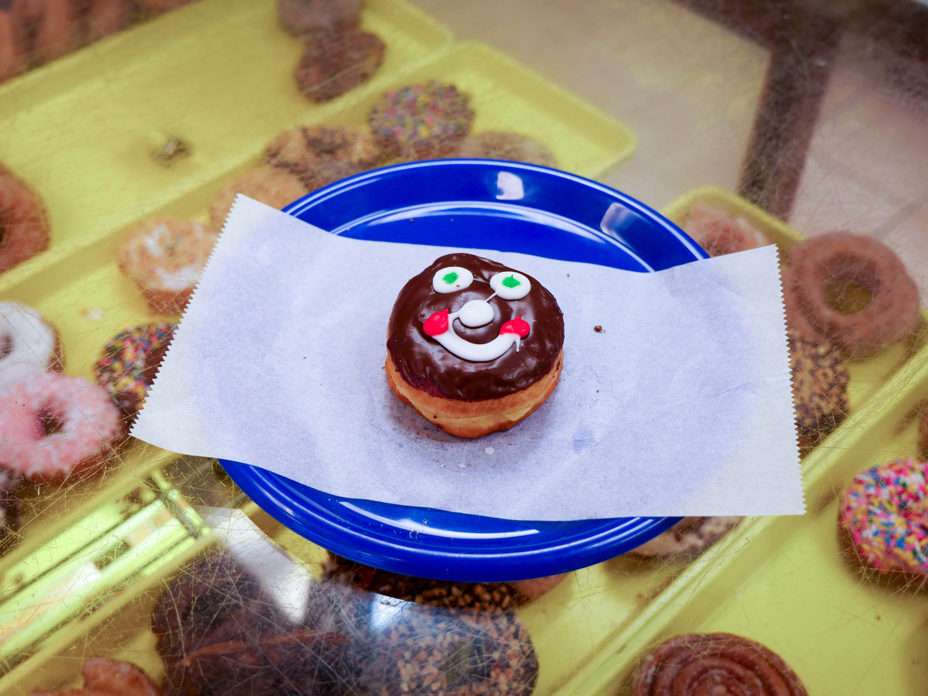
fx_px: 1072
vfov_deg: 36.0
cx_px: 464
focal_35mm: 40
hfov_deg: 46.8
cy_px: 348
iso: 200
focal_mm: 20
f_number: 2.8
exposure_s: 1/80
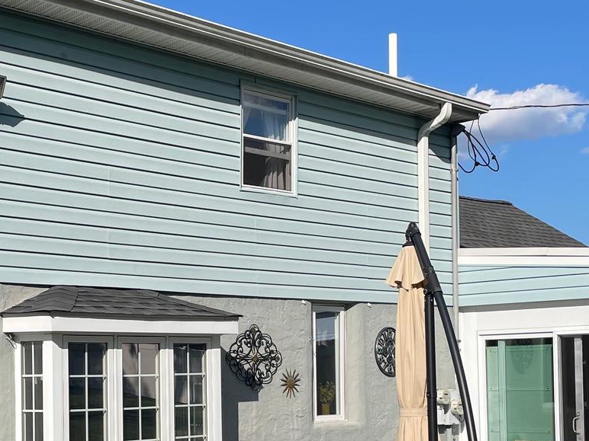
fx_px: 1174
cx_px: 167
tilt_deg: +2.5
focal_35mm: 69
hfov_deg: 27.9
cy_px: 349
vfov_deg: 21.1
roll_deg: +1.1
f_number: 1.6
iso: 32
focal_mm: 4.2
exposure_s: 1/5291
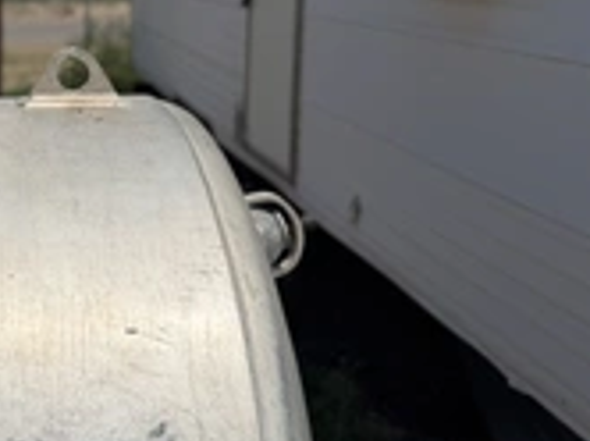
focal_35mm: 58
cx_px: -11
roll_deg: +1.5
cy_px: 146
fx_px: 987
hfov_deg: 30.7
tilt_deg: -10.7
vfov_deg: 25.0
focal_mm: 6.76
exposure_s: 1/17544
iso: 80
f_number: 1.78
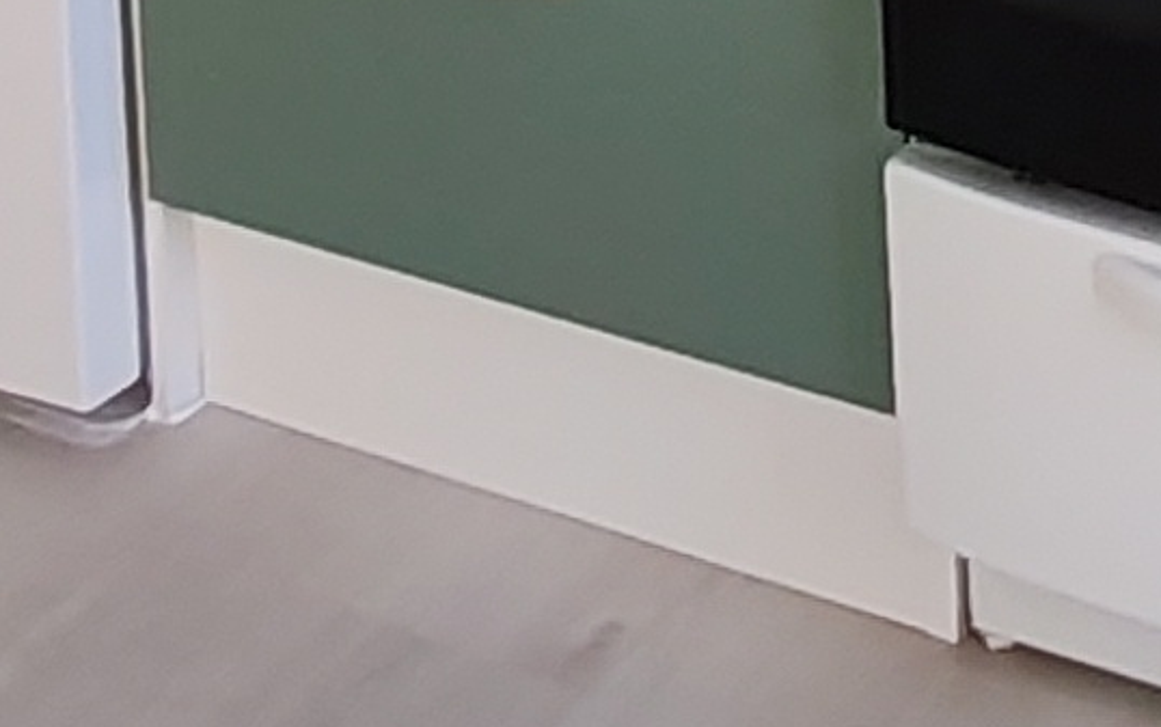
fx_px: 3989
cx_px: 1243
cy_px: -1275
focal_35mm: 126
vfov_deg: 8.9
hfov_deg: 16.1
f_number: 2.2
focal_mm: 1.96
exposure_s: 1/33
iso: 160
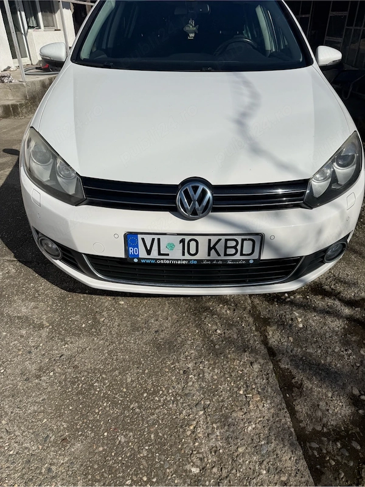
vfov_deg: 71.6
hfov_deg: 56.8
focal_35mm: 24
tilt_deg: -31.7
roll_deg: +0.4
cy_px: 244
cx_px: 182
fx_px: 337
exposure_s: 1/14286
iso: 80
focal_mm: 6.76
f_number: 1.78
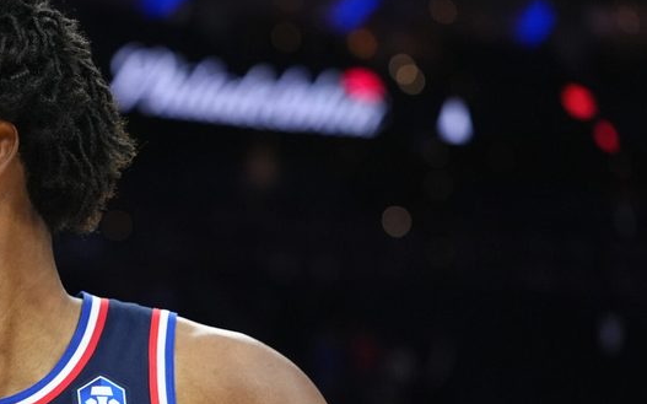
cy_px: 408
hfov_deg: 15.7
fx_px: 2292
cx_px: -38
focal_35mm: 130
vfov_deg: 10.0
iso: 2000
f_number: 2
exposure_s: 1/2000
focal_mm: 56
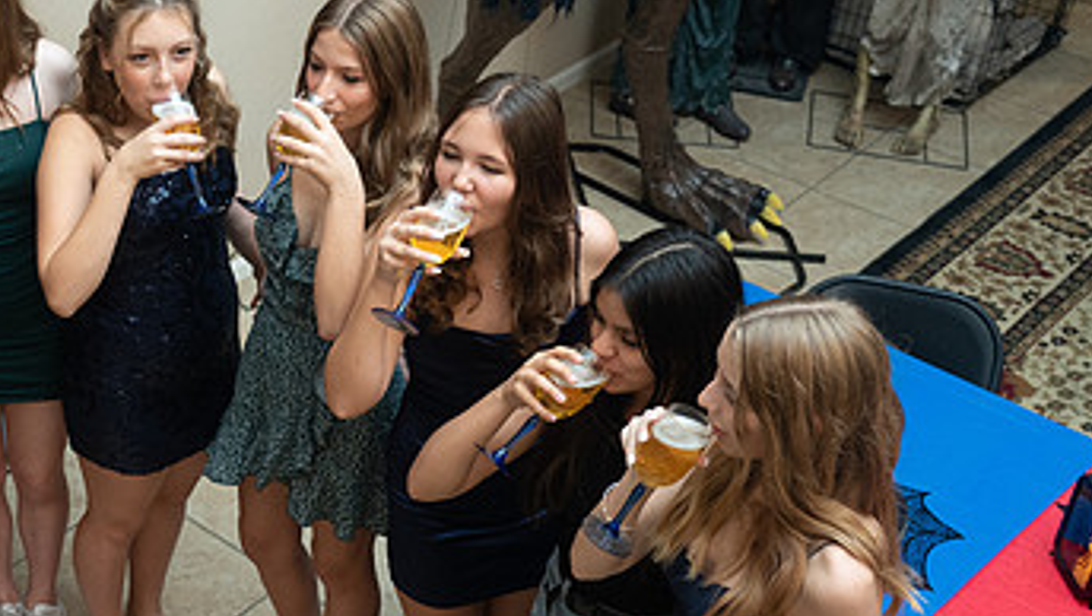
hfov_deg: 33.7
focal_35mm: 60
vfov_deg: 20.1
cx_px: 197
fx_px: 1738
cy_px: 386
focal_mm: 34
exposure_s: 1/50
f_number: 4
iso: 1600
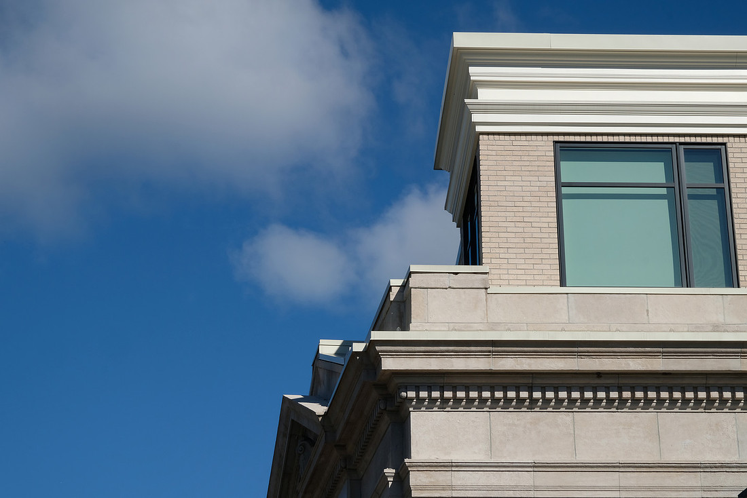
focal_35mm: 83
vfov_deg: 16.5
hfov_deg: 24.5
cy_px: 249
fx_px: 1723
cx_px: 374
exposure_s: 1/150
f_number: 18
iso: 200
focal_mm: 55
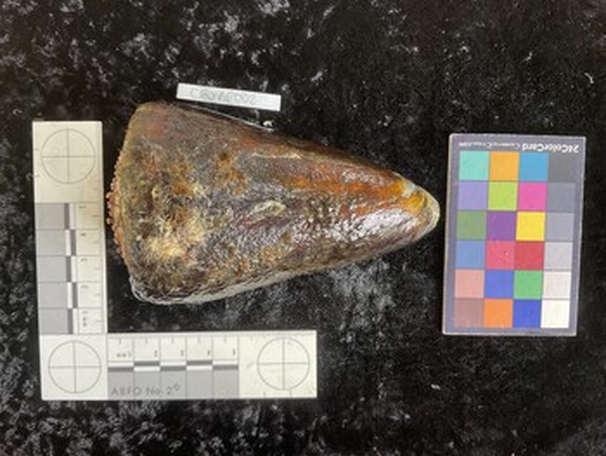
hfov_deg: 61.6
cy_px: 228
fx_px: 508
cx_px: 303
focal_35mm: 29
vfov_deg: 48.3
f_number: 1.8
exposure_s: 1/60
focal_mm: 3
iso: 64
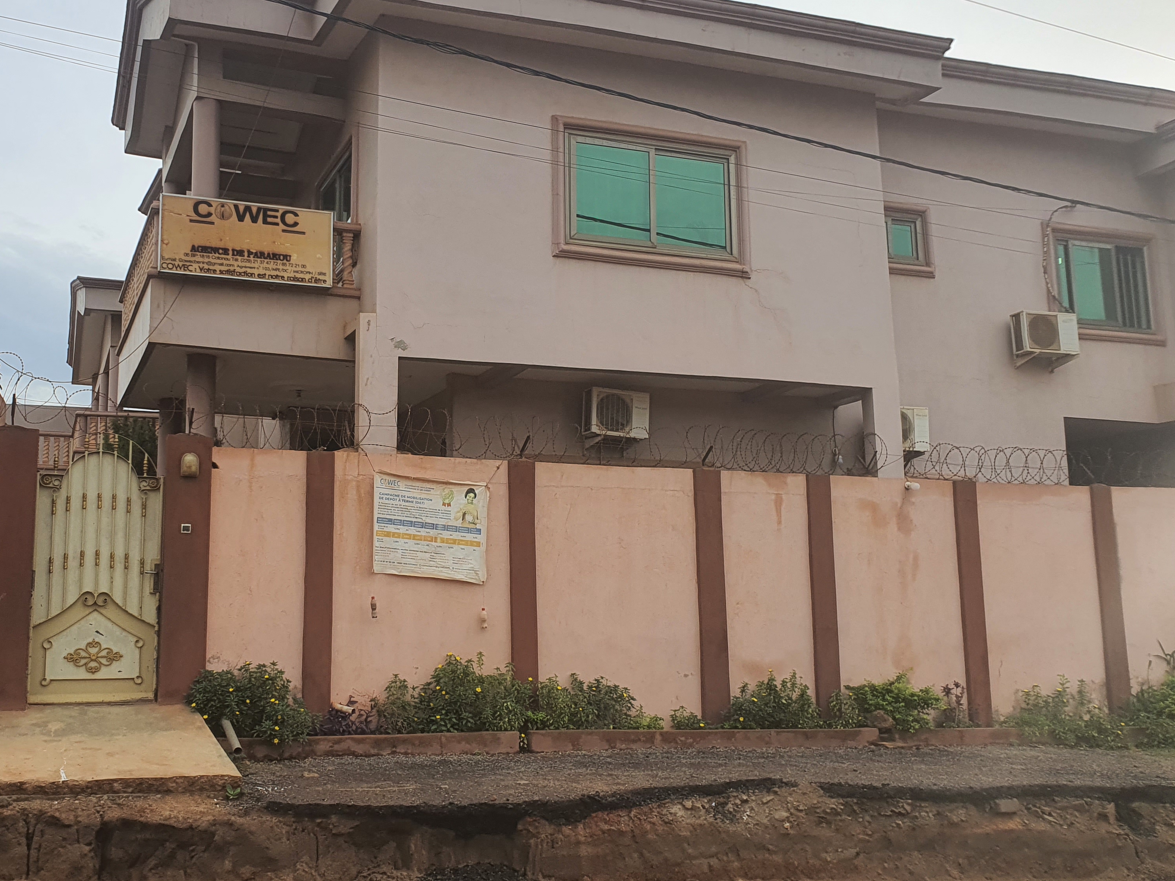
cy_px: 411
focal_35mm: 35
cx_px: 392
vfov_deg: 40.7
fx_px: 1188
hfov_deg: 51.7
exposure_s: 1/1076
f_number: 2.4
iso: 50
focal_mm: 4.3
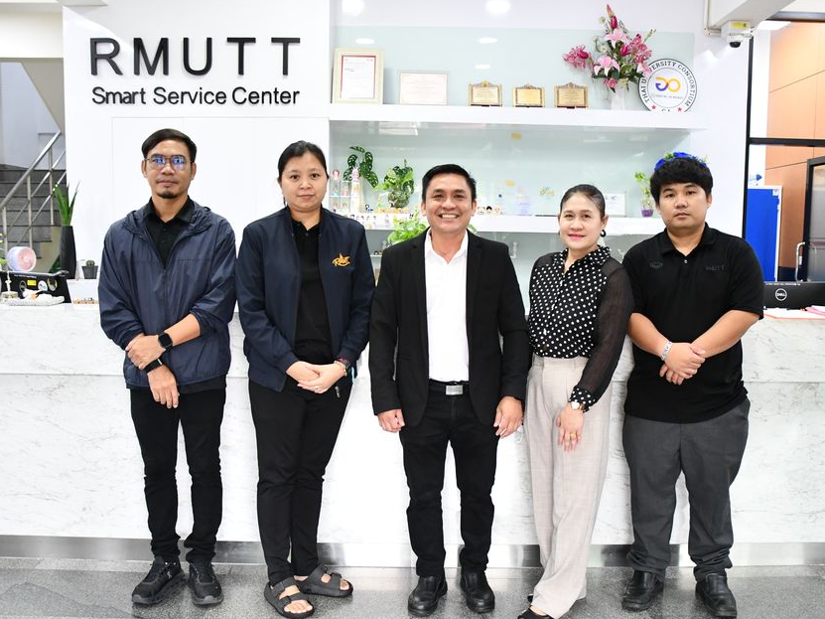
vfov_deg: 44.1
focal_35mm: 32
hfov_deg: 56.8
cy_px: 327
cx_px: 442
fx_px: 763
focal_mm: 18
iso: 2200
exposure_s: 1/125
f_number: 3.5
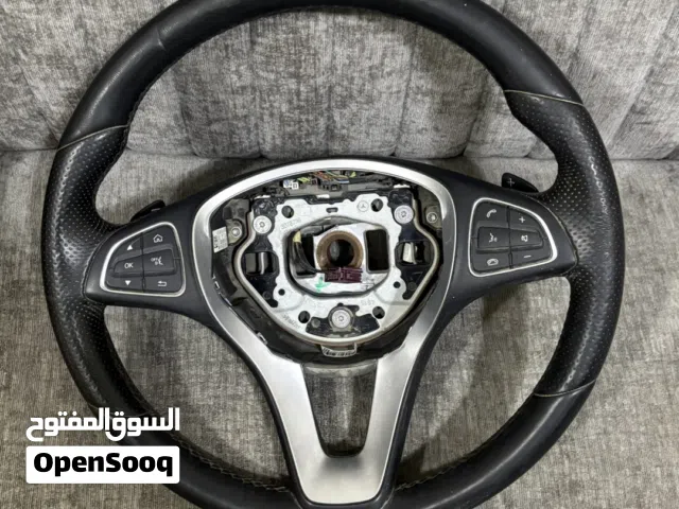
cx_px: 340
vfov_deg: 53.1
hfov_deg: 67.3
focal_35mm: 26
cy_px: 254
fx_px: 510
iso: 640
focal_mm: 5.96
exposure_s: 1/34
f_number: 1.6
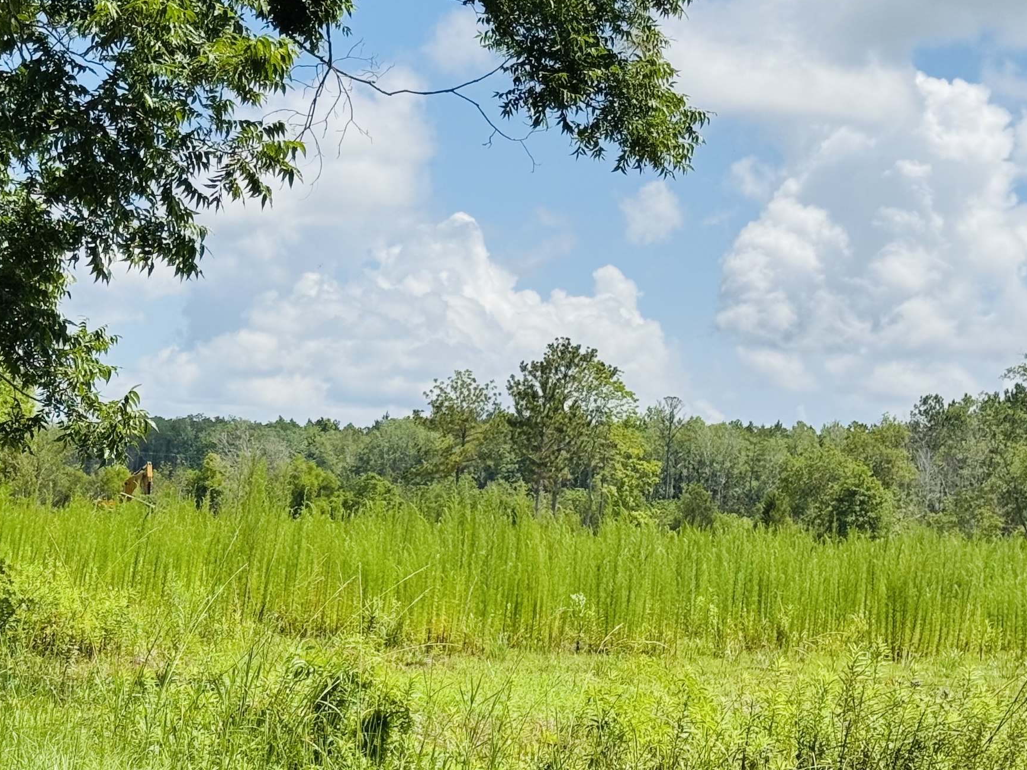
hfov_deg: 22.6
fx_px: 2522
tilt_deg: +0.3
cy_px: 476
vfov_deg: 17.3
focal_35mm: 85
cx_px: 163
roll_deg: -4.3
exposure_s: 1/4608
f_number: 1.78
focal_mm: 6.76
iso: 64
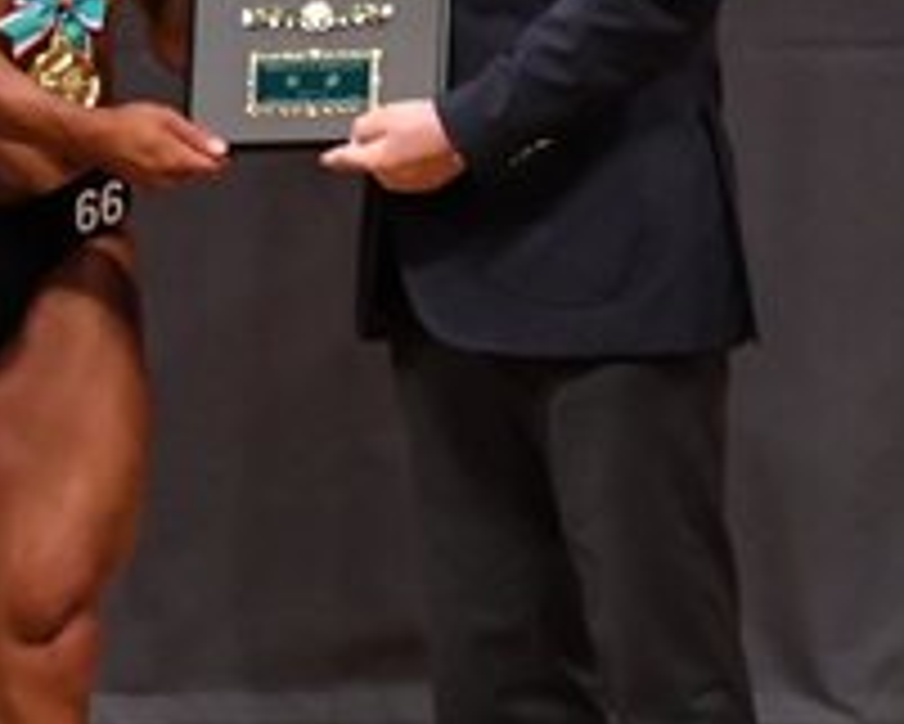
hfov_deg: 2.4
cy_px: 234
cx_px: 582
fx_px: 21762
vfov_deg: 1.9
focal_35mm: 813
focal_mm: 150
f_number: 5.6
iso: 7200
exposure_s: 1/400
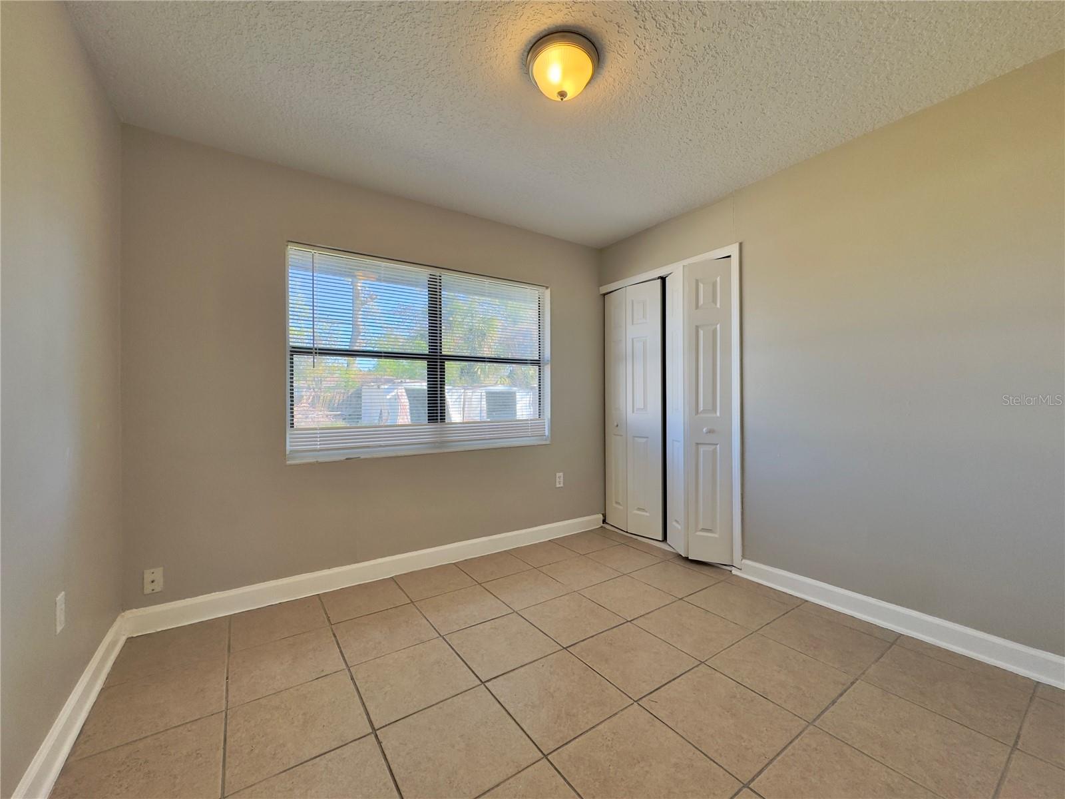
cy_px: 400
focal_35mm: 14
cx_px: 532
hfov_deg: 102.1
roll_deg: -0.2
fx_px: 431
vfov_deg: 85.7
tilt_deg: -0.8
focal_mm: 2.22
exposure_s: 1/120
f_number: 2.2
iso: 50
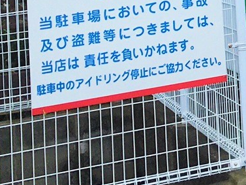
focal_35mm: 155
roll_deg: +5.8
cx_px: 446
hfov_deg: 11.8
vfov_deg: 8.7
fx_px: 1102
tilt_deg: +7.8
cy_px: -265
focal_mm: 4.15
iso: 25
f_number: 2.2
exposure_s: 1/884
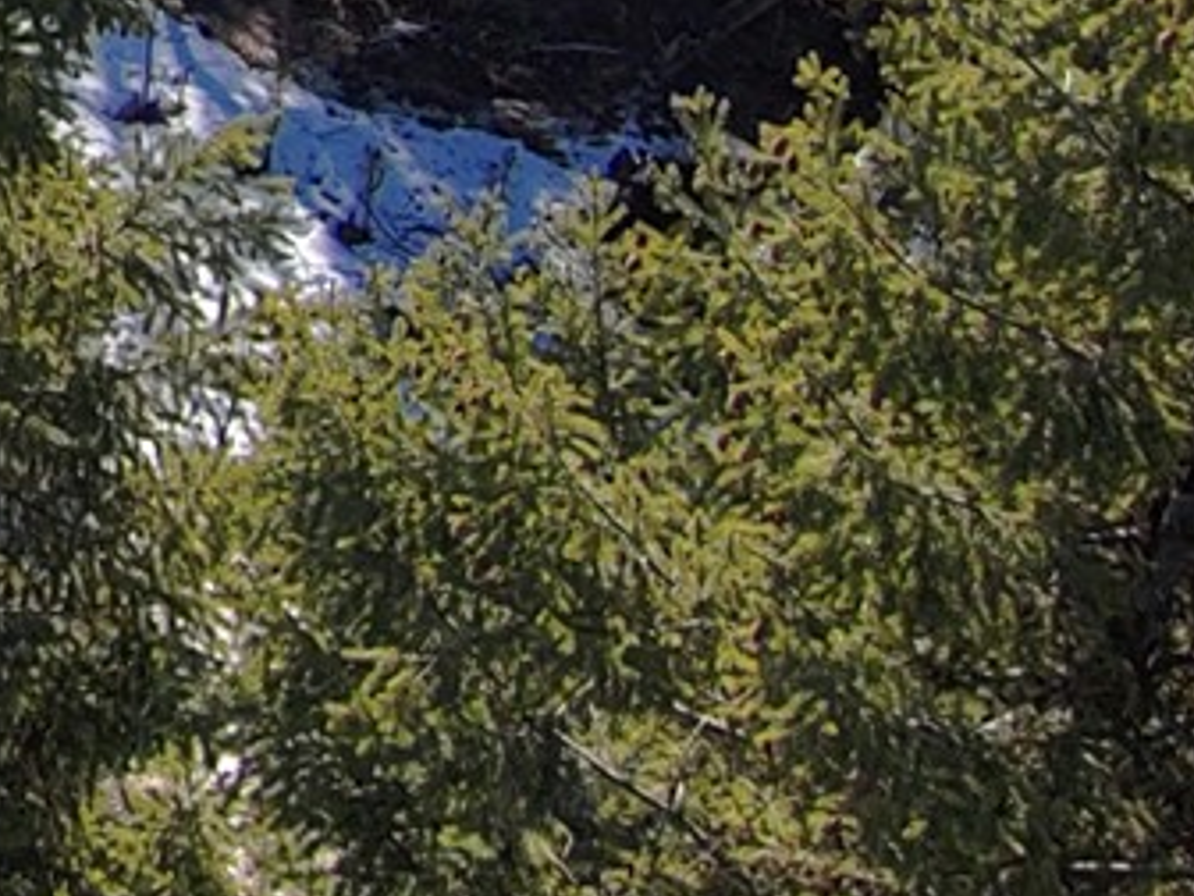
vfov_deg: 10.7
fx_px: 4415
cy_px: -807
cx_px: -1706
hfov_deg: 12.2
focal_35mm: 128
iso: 100
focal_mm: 3.7
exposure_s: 1/726
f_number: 2.8
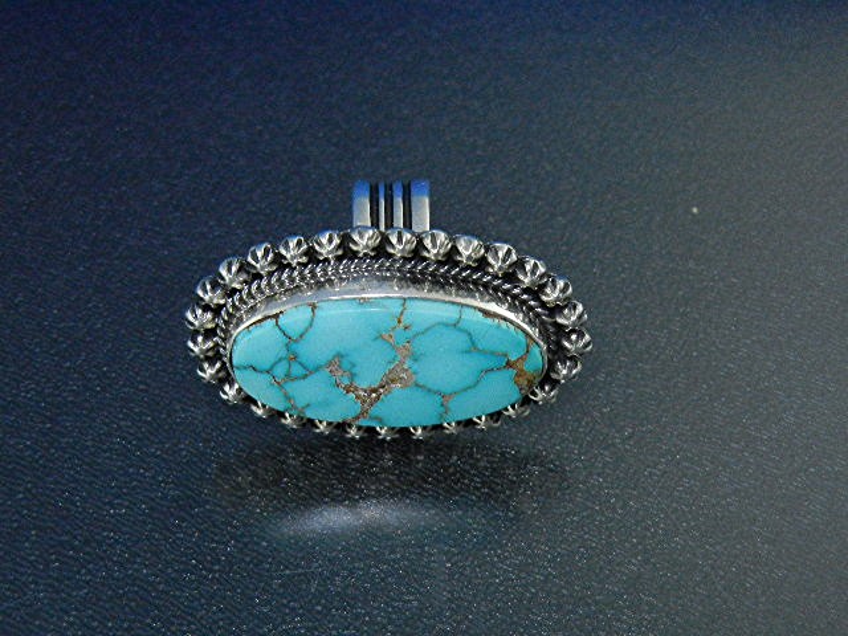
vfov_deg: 21.6
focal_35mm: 68
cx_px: 424
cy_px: 318
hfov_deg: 28.6
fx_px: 1666
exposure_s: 1/30
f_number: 8.2
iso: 800
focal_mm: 12.2
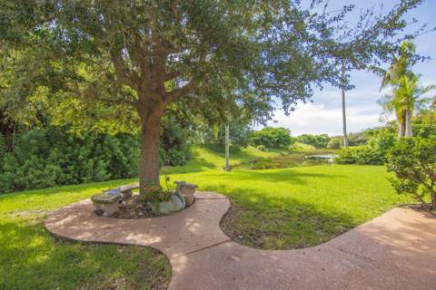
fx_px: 291
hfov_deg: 73.7
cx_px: 218
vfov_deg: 53.1
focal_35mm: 24
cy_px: 145
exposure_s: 1/250
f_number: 4.5
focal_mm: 16
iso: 100
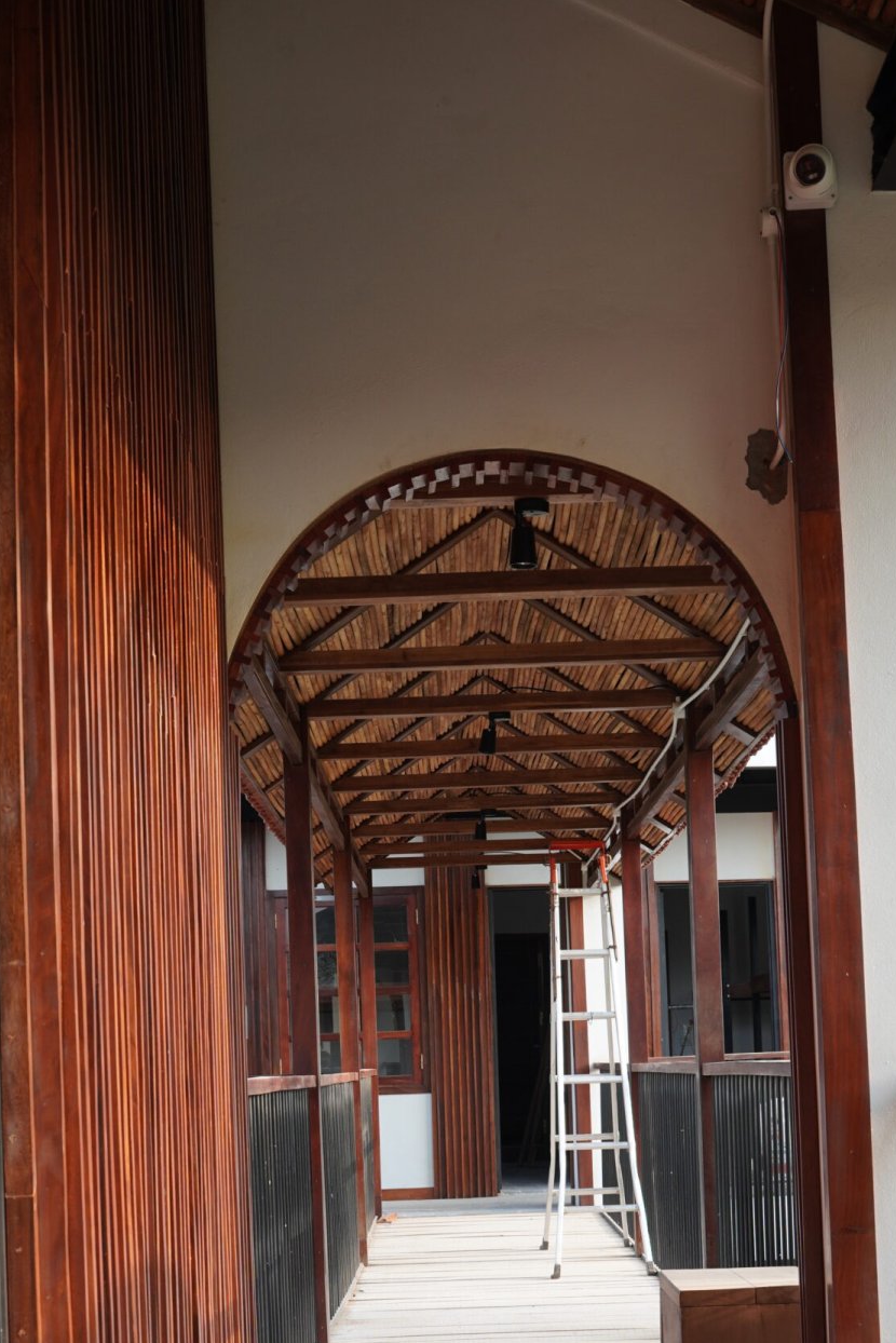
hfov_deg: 25.0
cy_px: 983
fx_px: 2020
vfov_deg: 36.0
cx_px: 494
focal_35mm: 54
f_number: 4.5
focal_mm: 23.4
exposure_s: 1/80
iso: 100
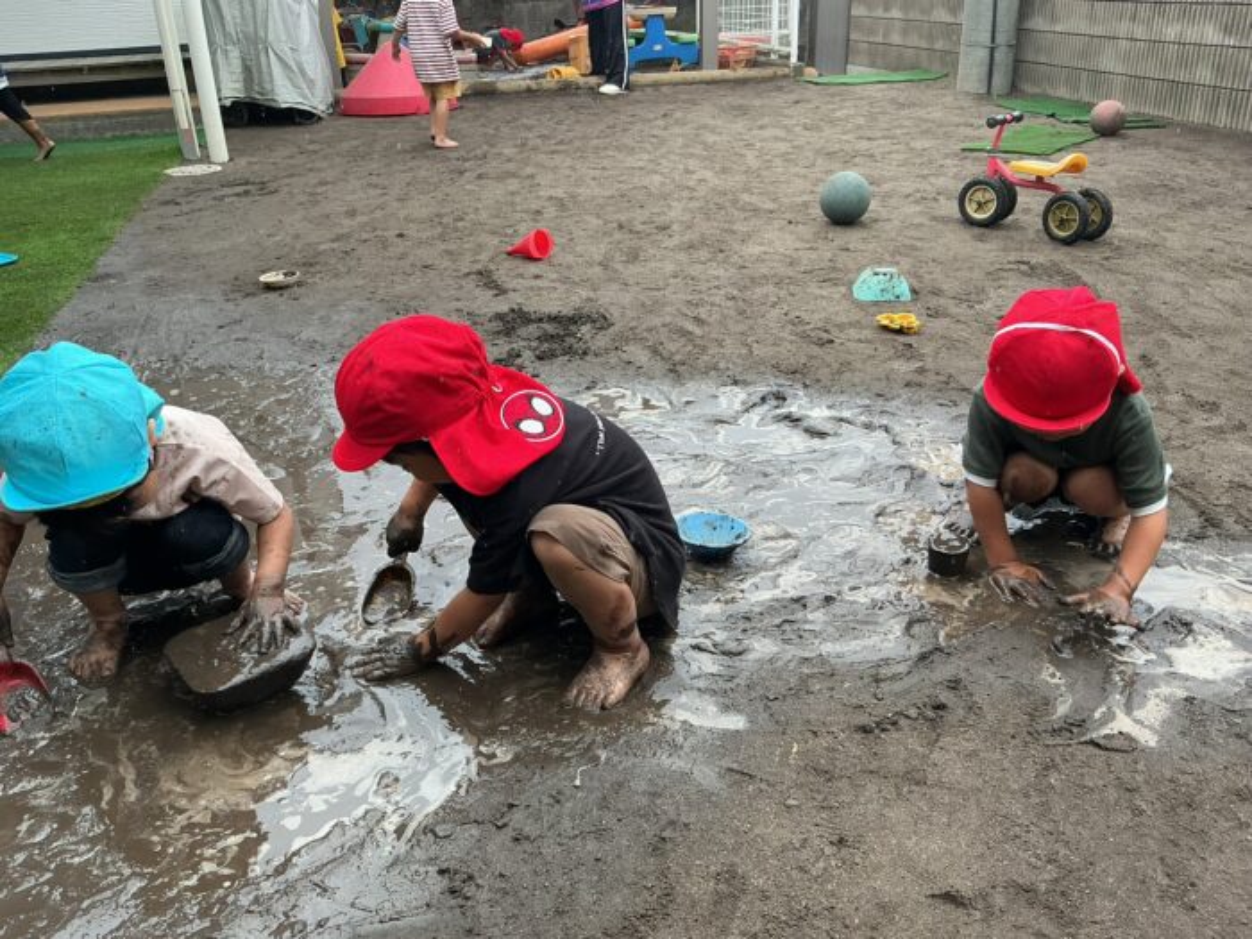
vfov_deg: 48.2
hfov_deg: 61.7
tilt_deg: -26.1
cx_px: 626
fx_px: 1049
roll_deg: +3.7
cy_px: 470
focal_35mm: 29
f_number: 1.8
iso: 25
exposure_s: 1/415
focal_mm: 3
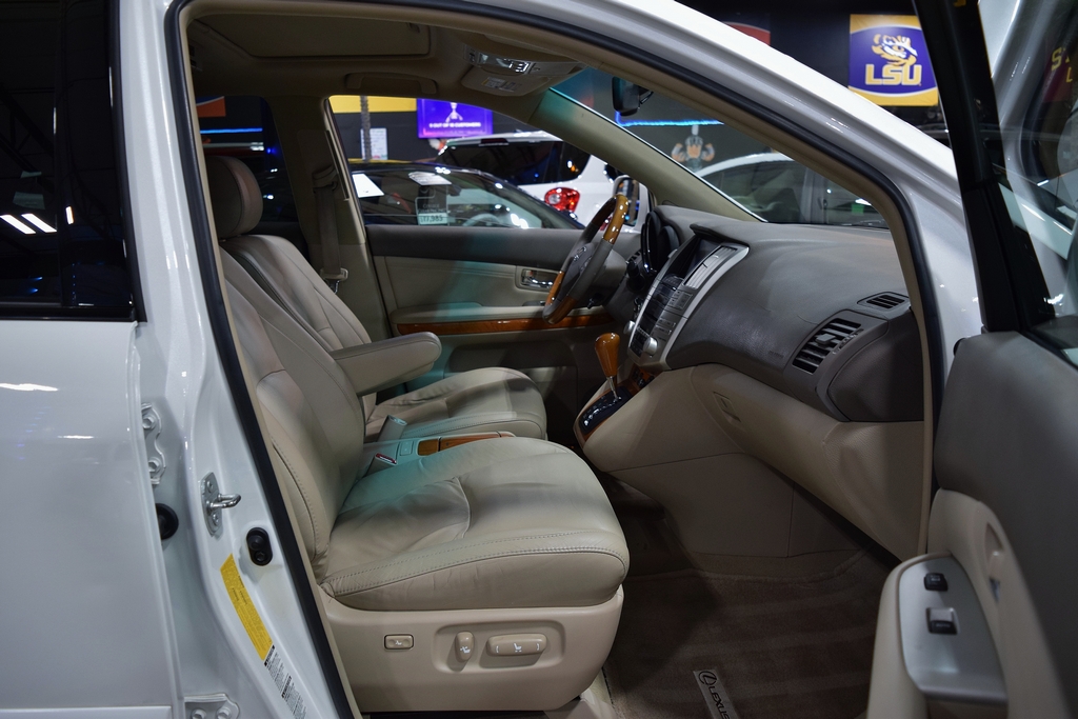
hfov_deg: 67.4
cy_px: 360
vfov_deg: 47.9
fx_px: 809
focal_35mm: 27
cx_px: 539
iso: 800
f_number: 3.5
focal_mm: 18
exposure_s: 1/60
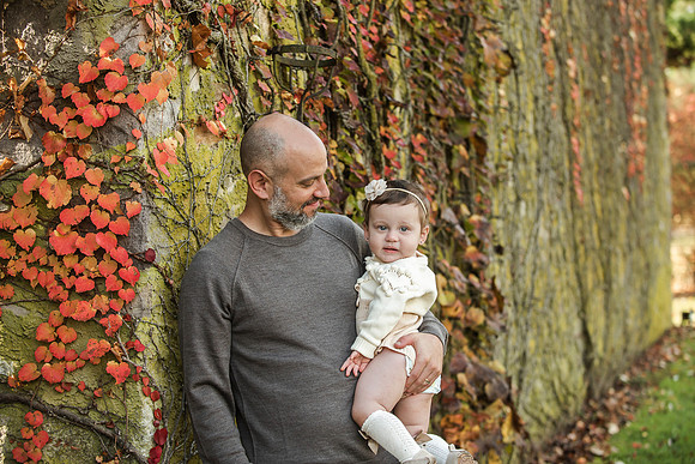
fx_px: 1419
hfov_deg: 27.5
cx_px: 365
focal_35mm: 73
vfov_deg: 18.6
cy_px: 220
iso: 800
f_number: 3.5
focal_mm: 70
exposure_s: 1/640
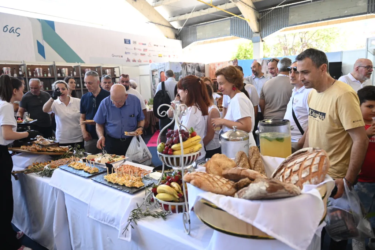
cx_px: 188
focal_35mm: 24
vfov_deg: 53.1
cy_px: 125
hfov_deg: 73.7
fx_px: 250
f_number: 3.2
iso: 800
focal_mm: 24
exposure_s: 1/400
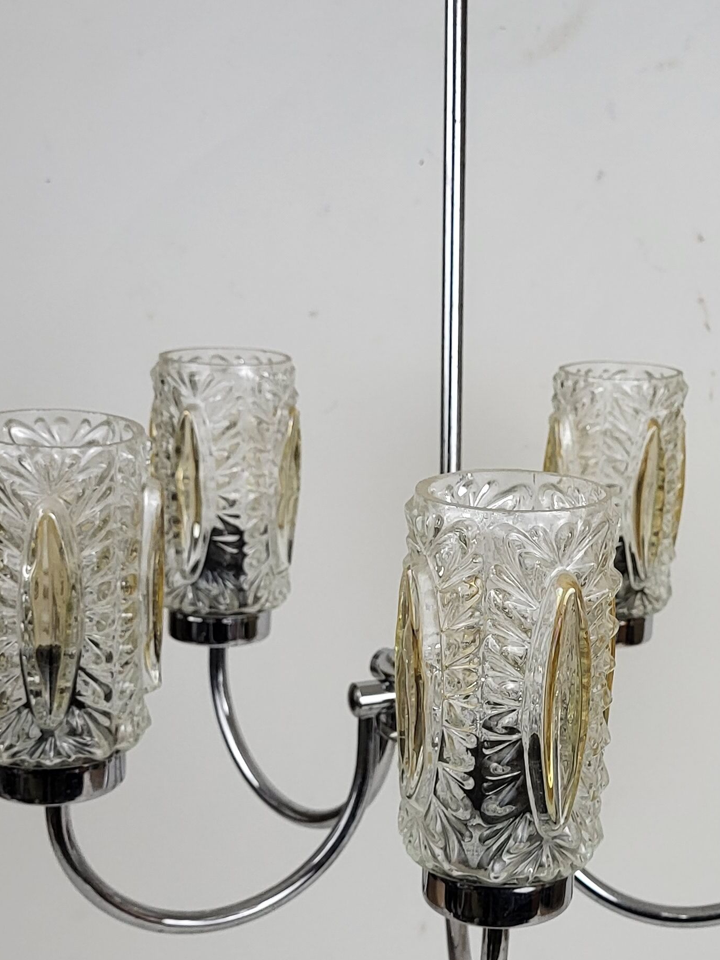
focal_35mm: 57
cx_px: 552
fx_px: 1581
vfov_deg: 33.8
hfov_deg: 25.3
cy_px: 504
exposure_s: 1/100
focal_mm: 5.4
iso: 250
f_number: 1.8
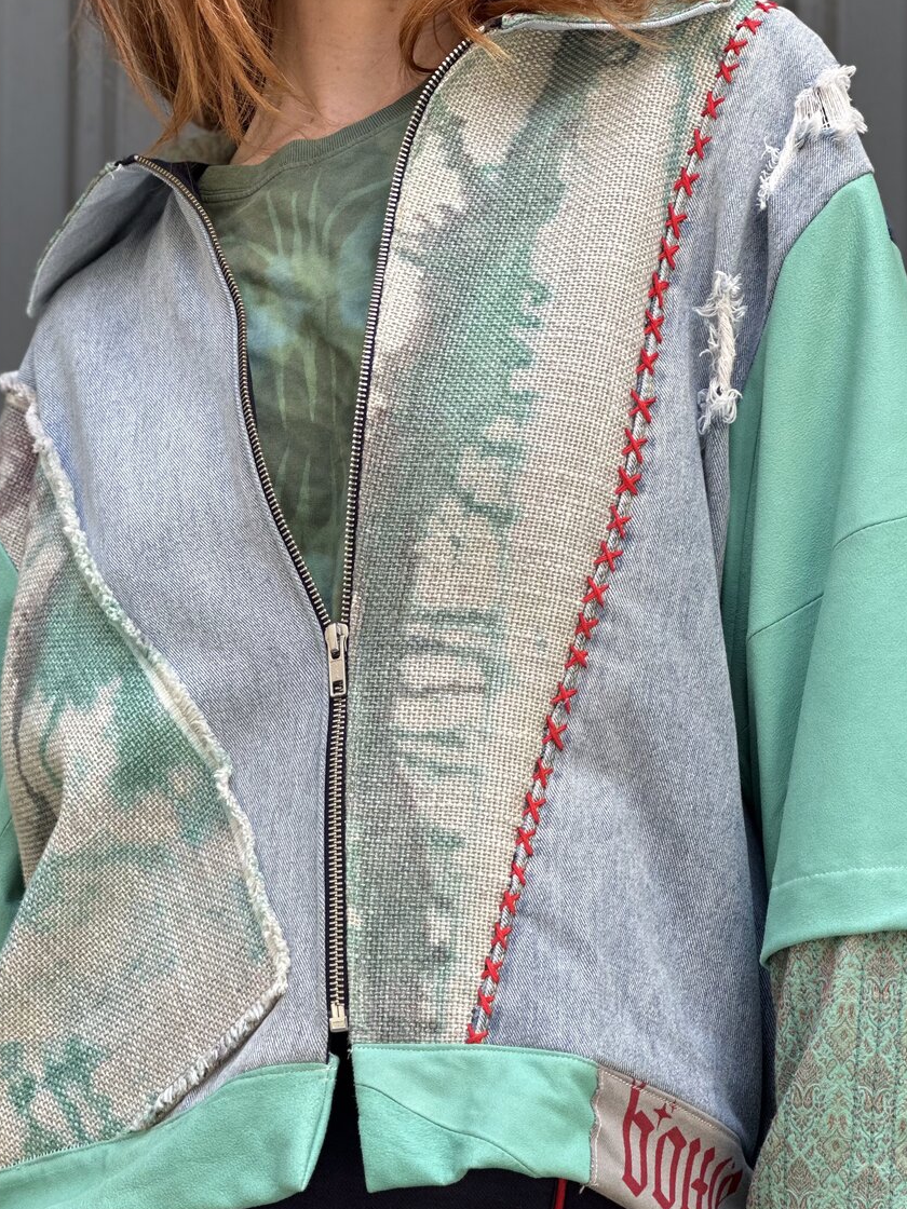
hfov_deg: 13.5
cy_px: 612
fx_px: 3843
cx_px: 407
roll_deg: -1.6
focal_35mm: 110
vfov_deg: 17.9
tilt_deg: +11.4
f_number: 2.8
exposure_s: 1/121
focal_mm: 9
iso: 40
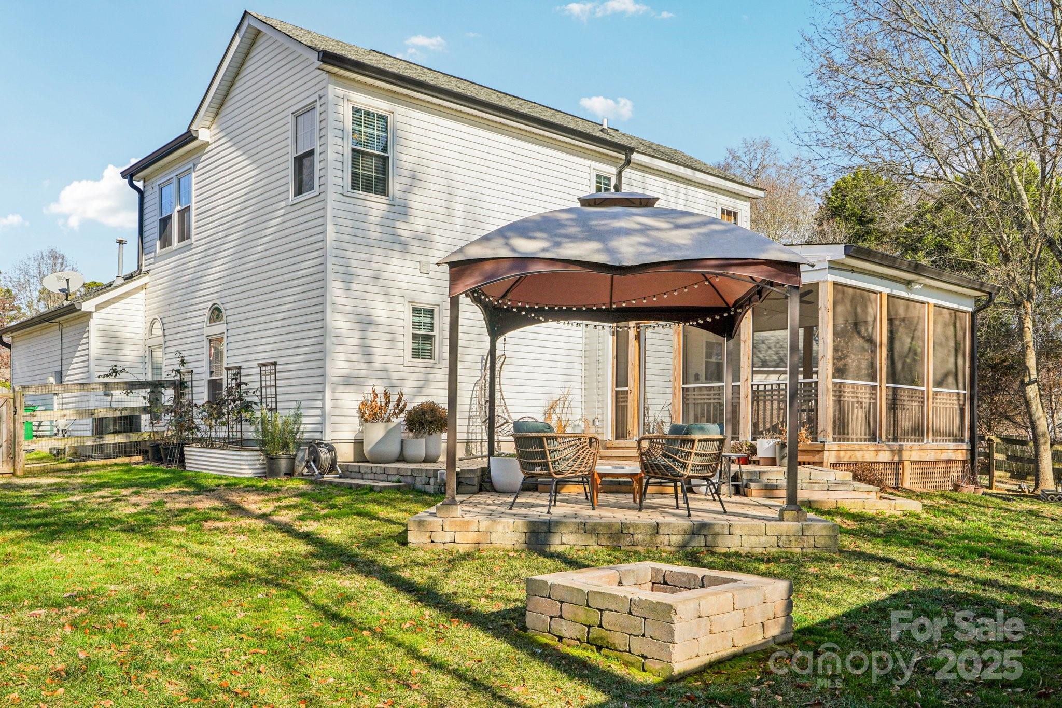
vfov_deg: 43.6
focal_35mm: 30
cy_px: 354
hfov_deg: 61.9
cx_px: 531
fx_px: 885
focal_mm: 20
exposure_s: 1/200
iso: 100
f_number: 8
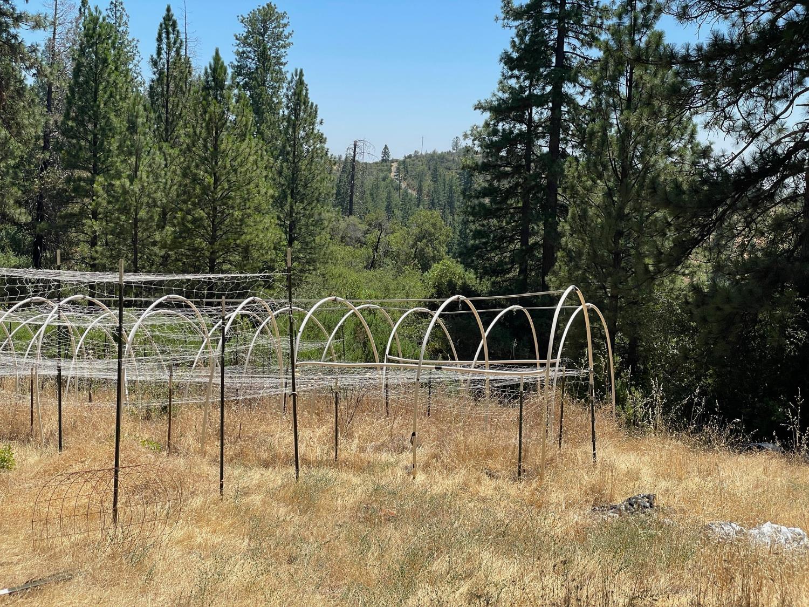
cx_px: 404
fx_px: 1215
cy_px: 304
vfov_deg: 28.0
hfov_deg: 36.8
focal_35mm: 52
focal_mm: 6
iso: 25
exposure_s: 1/1170
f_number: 2
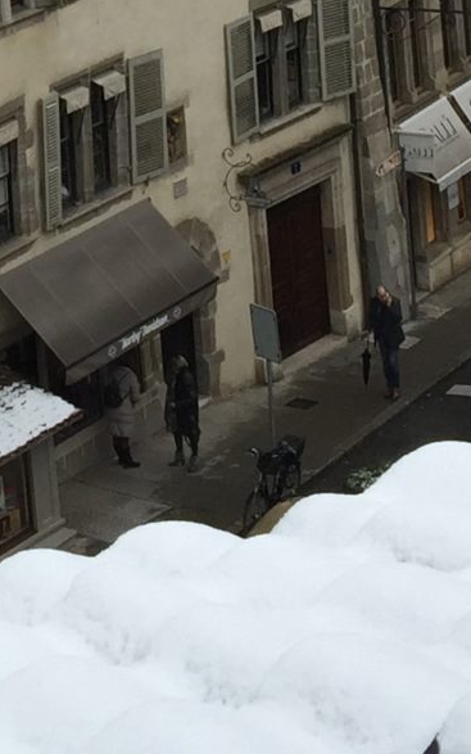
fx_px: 2751
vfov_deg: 14.7
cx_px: -26
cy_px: -315
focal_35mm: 134
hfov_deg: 9.7
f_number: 2.2
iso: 32
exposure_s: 1/109
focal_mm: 4.15
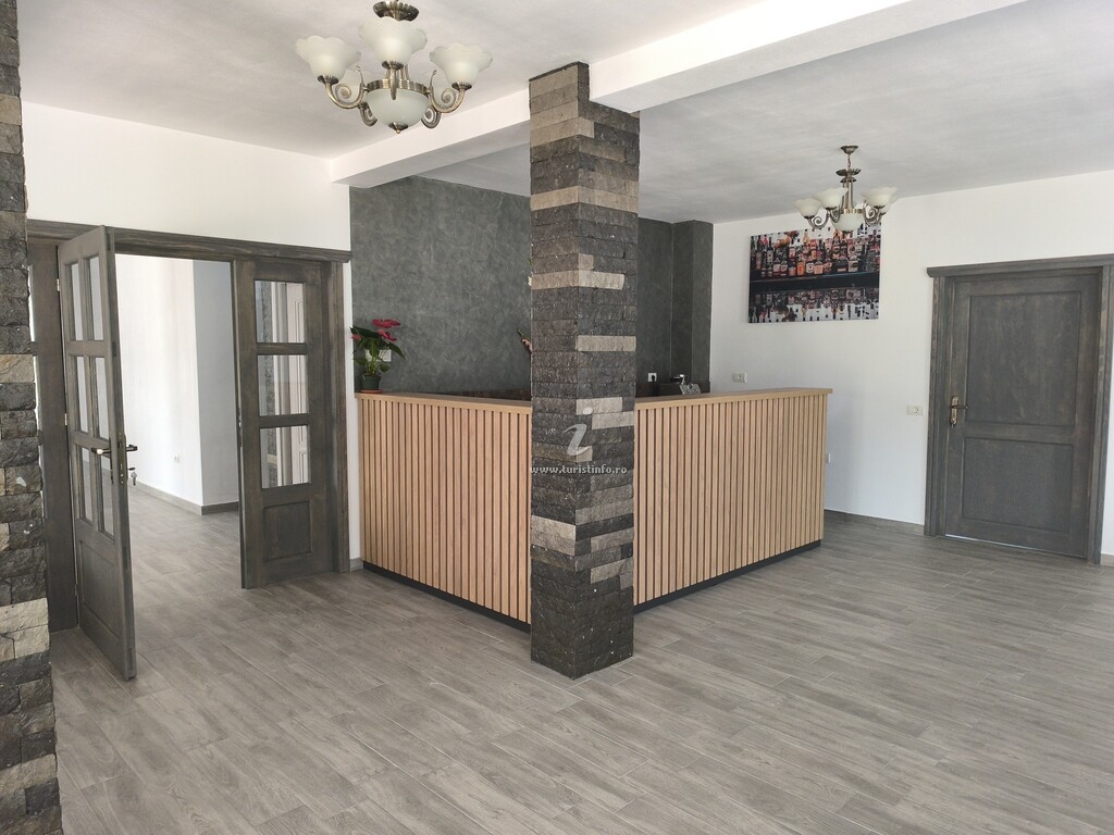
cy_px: 418
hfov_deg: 73.9
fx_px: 740
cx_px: 557
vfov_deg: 58.9
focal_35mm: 23
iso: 1250
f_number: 1.65
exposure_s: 1/100
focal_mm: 6.14
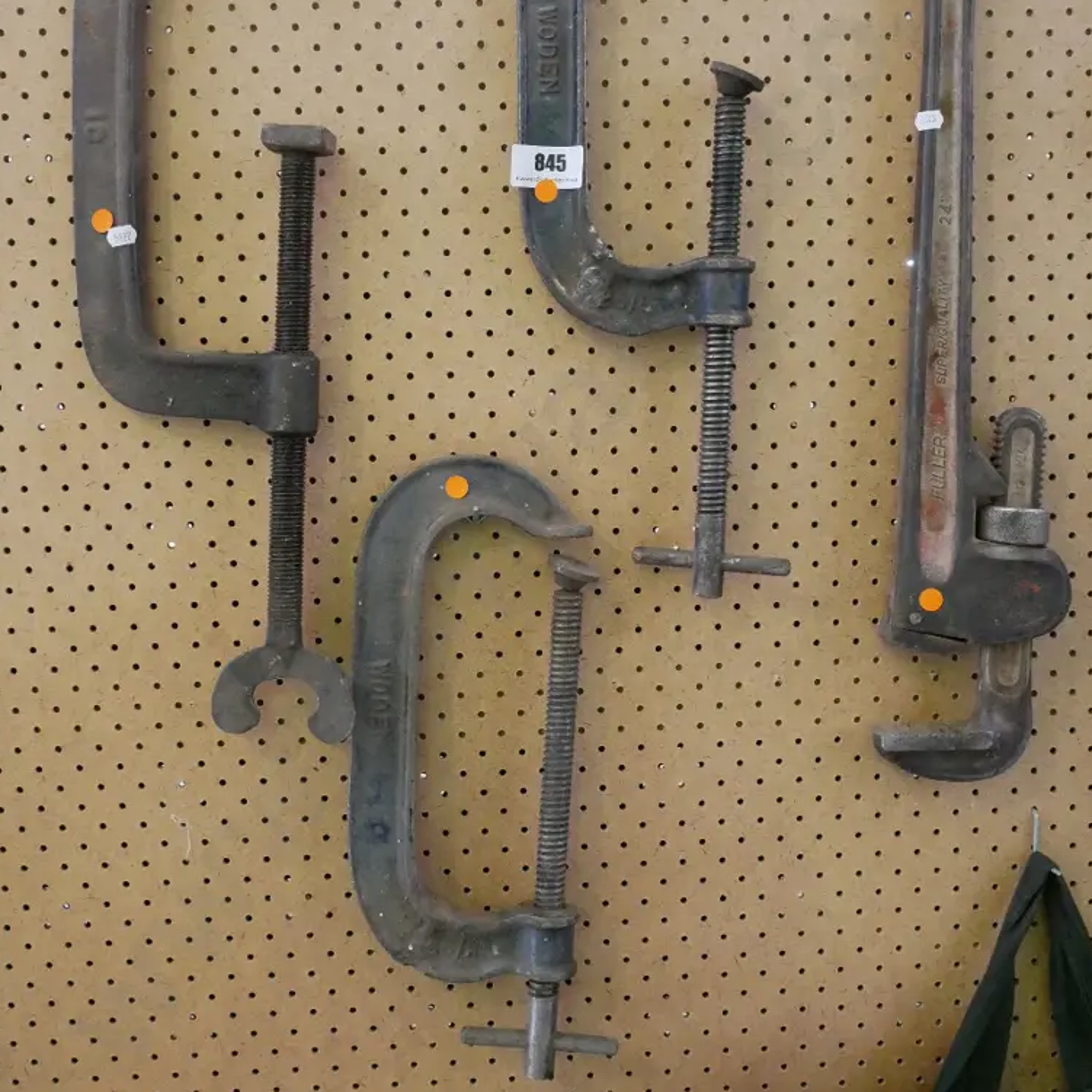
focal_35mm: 41
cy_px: 459
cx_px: 543
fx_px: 1463
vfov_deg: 40.8
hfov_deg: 40.9
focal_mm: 17
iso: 6400
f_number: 5.6
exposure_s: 1/60
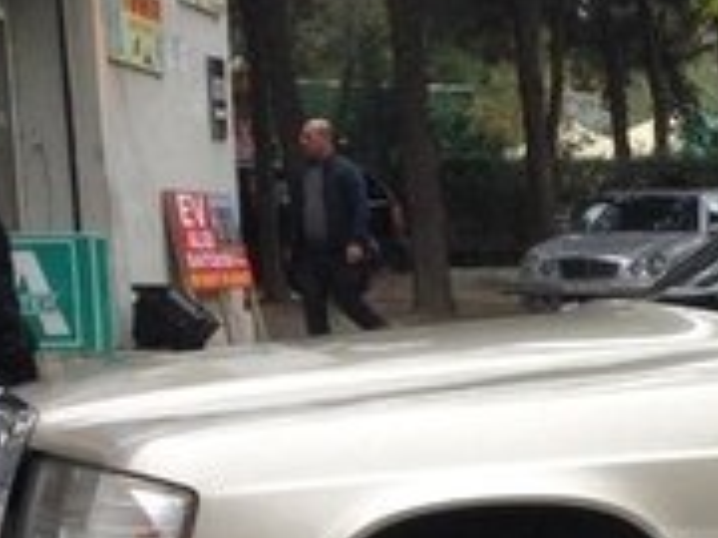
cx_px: 1065
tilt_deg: -5.0
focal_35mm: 121
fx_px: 2510
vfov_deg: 12.1
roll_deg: +1.3
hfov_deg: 15.1
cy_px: 588
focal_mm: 4.12
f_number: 2.4
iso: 64
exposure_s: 1/120
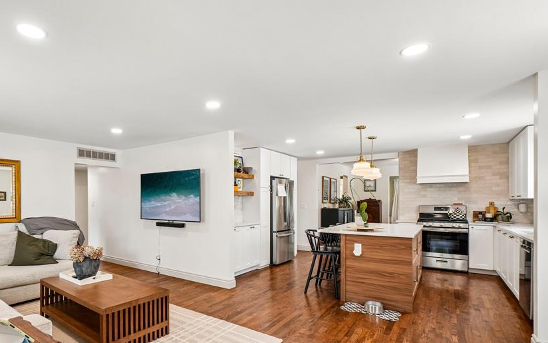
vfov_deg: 61.6
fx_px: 284
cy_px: 207
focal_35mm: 19
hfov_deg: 86.7
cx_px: 215
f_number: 8
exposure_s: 1/30
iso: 400
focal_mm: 10
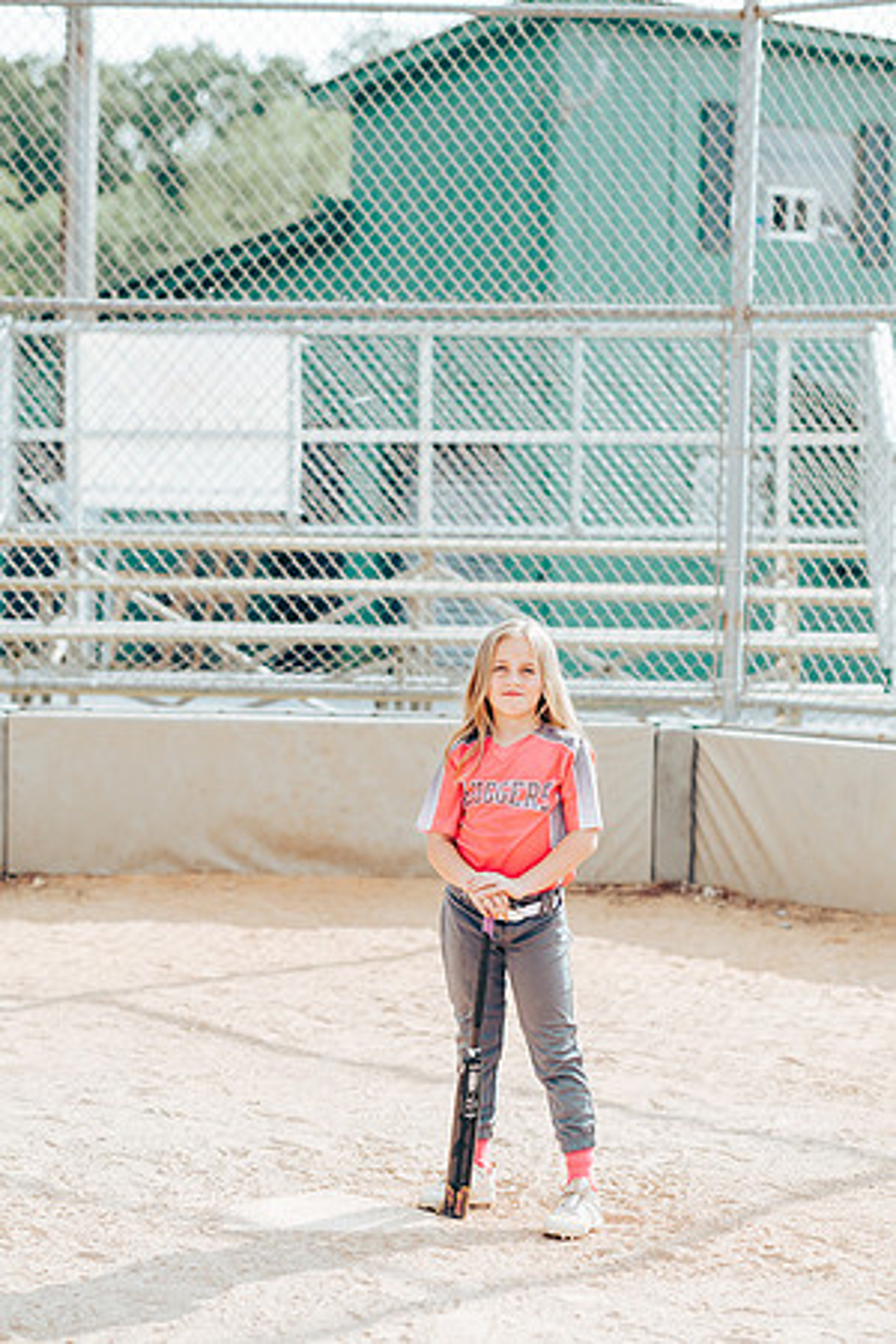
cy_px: 672
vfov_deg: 23.9
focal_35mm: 85
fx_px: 3173
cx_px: 448
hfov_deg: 16.1
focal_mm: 85
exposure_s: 1/1250
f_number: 2.8
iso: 160
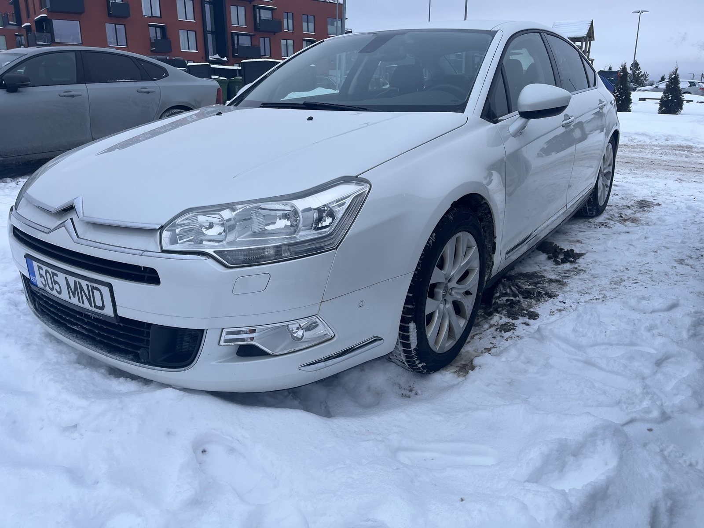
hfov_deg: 67.3
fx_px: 529
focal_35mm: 26
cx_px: 352
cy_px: 264
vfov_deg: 53.1
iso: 40
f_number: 1.6
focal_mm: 5.1
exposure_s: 1/122
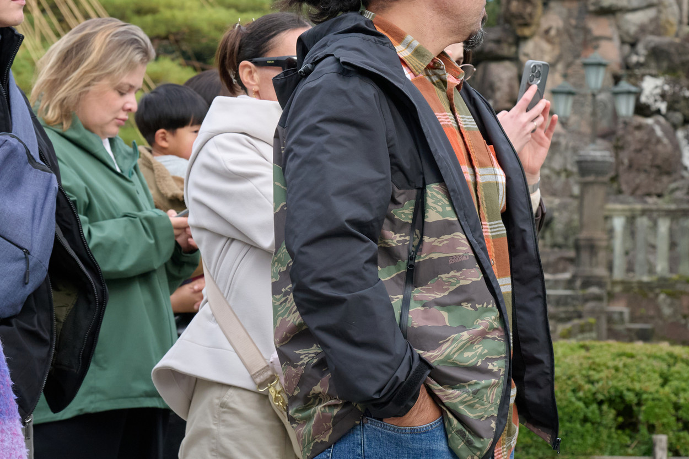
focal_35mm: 132
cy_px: 12
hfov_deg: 15.5
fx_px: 2526
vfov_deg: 10.3
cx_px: 500
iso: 280
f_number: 5.6
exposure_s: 1/320
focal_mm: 55
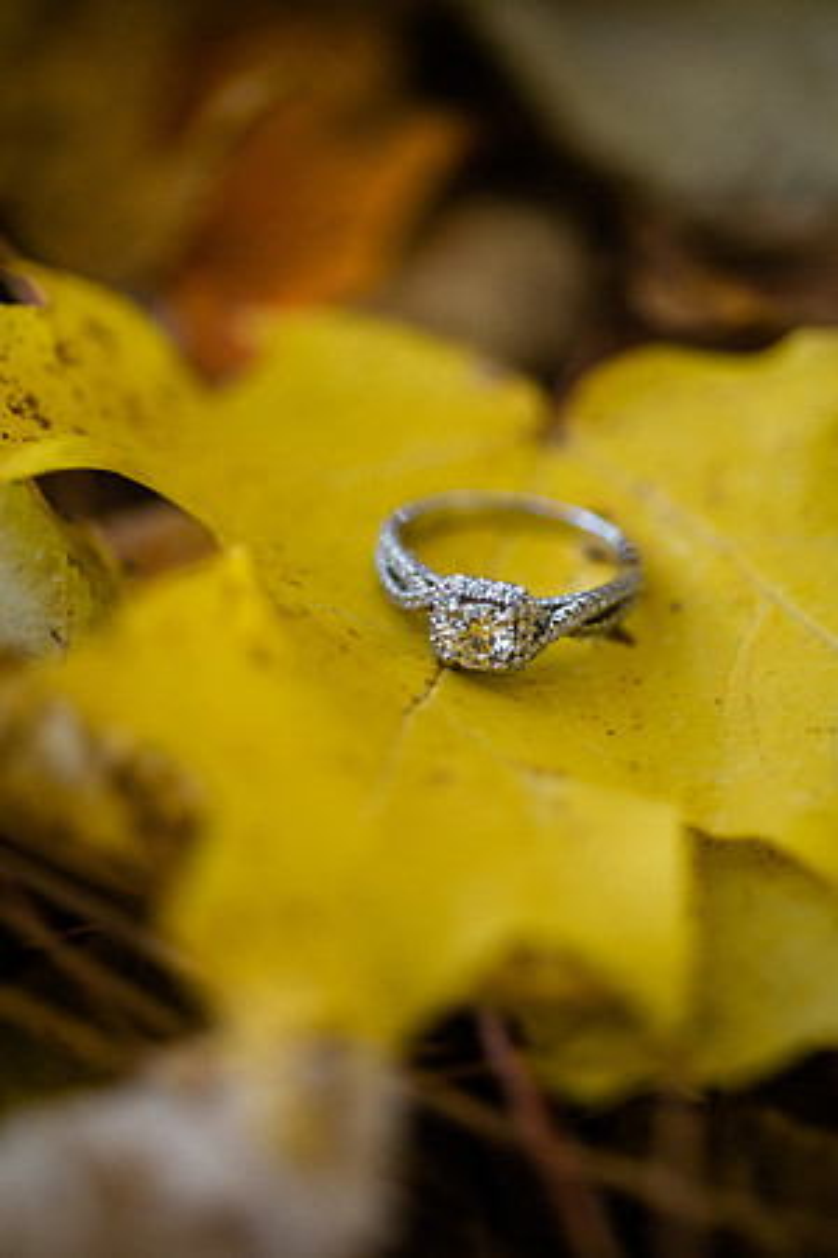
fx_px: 2095
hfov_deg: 22.6
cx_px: 419
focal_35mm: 60
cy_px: 629
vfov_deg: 33.4
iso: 500
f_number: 3.5
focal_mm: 60
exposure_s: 1/200
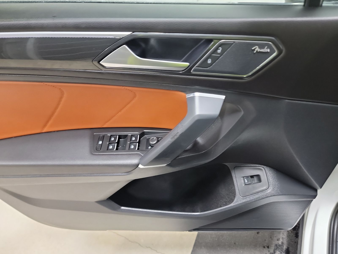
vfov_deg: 56.8
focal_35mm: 24
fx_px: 234
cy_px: 127
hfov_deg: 71.6
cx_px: 169
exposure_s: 1/19
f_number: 1.8
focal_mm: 6.7
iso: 845
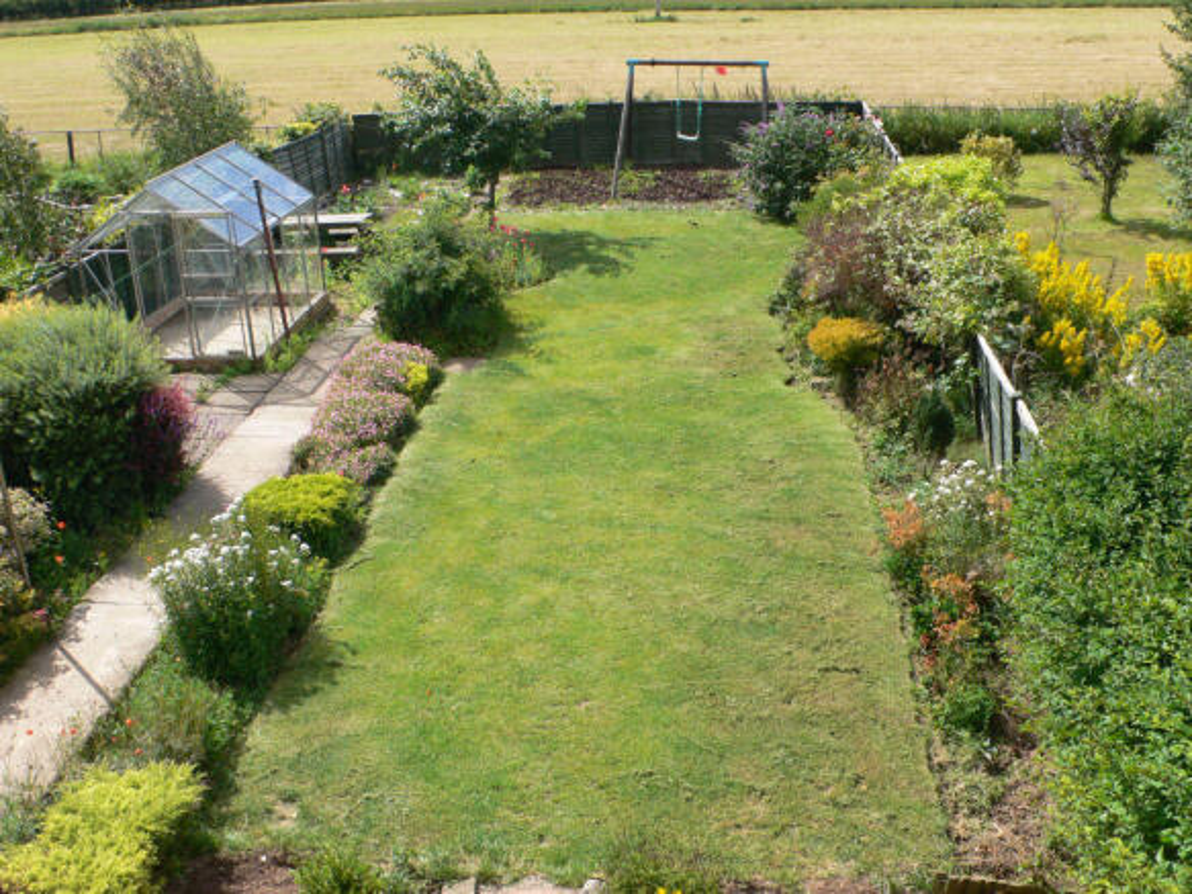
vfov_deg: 41.8
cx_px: 596
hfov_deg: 54.0
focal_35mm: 34
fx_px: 1171
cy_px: 447
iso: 80
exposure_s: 1/320
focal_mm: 6.3
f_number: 4
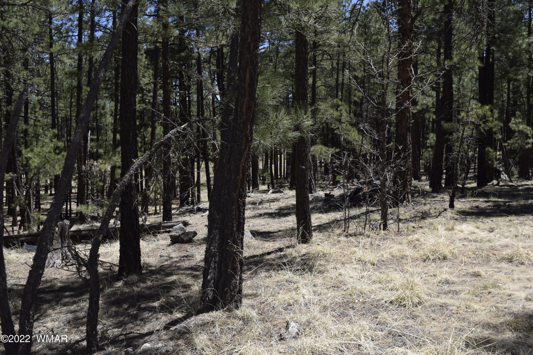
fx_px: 533
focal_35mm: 36
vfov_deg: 36.9
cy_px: 178
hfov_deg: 53.1
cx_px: 266
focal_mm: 24
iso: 100
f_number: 8
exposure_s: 1/200
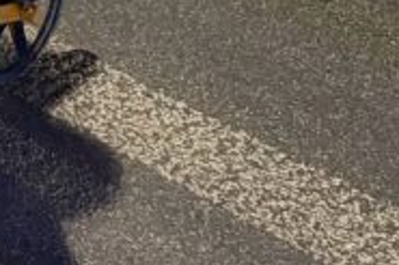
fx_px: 1528
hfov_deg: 13.5
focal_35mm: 138
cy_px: -558
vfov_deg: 8.3
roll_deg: -1.3
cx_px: -289
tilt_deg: -7.2
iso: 1000
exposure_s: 1/33
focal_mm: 6.76
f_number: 1.78
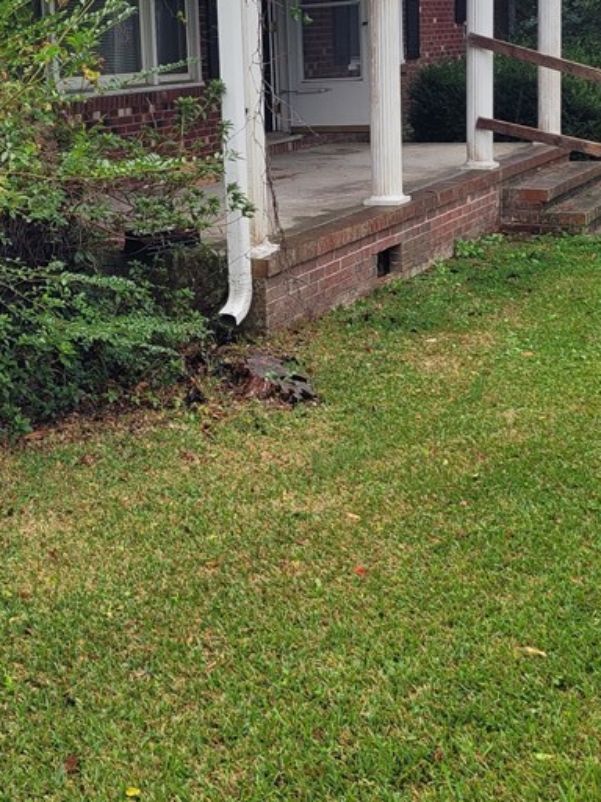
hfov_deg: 27.6
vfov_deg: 35.9
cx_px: 139
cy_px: 190
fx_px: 1204
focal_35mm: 52
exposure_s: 1/122
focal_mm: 5.4
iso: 40
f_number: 1.8
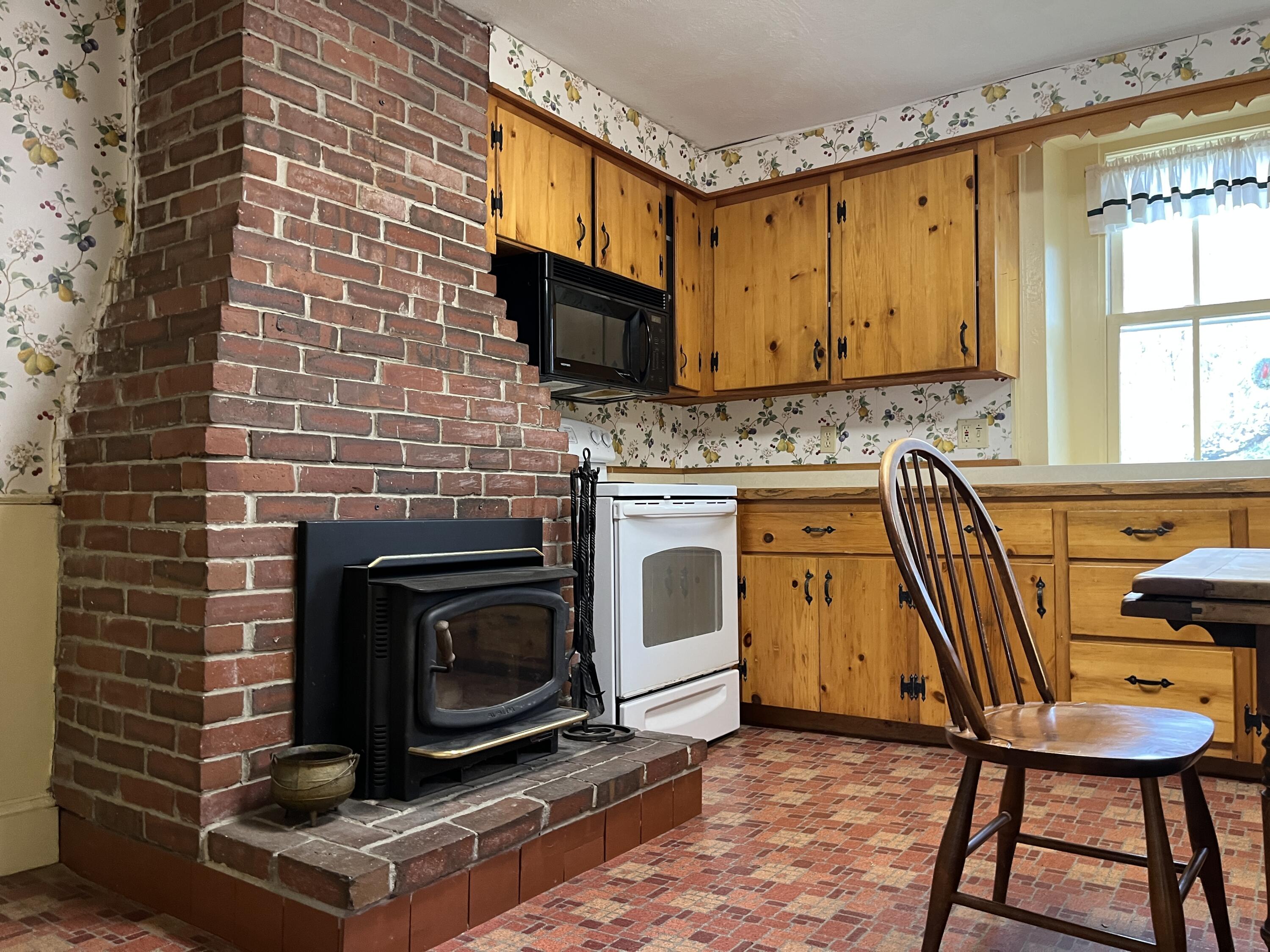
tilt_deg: +0.8
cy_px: 476
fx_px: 954
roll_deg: +0.8
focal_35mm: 26
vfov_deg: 53.1
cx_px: 635
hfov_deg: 67.3
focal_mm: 5.1
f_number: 1.6
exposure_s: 1/60
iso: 320
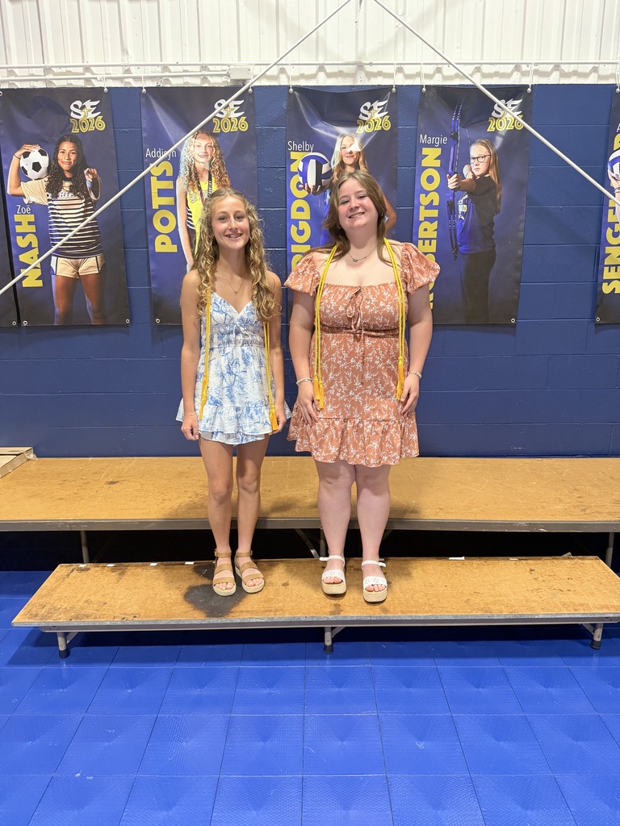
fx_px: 573
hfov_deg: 56.8
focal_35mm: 24
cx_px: 310
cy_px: 413
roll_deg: -0.2
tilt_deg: -13.6
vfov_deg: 71.6
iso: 250
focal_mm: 6.76
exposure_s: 1/60
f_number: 1.78
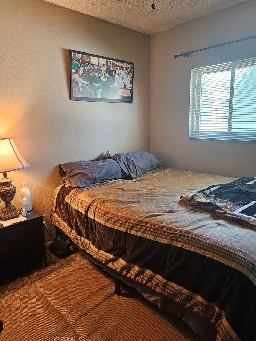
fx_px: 237
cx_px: 129
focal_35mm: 24
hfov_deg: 56.8
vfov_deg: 71.6
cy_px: 167
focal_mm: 5.4
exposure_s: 1/120
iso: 400
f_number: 1.8
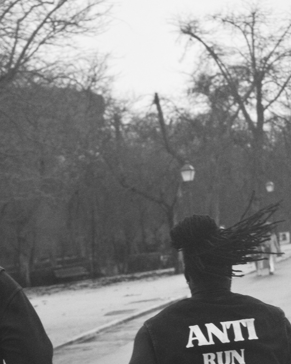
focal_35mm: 118
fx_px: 1267
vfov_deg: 16.3
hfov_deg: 13.1
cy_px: 269
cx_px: 130
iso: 800
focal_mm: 55
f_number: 5.6
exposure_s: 1/640
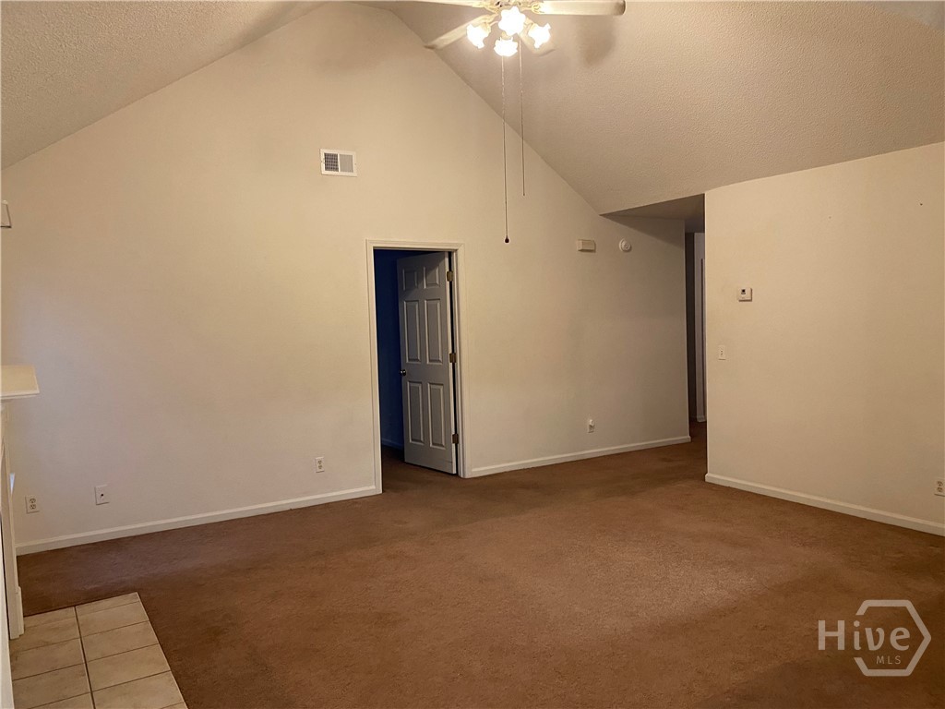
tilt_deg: -1.5
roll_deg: +1.2
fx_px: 710
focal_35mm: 26
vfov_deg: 53.1
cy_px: 354
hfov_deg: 67.3
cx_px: 472
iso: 320
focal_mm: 4.25
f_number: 1.8
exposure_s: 1/60
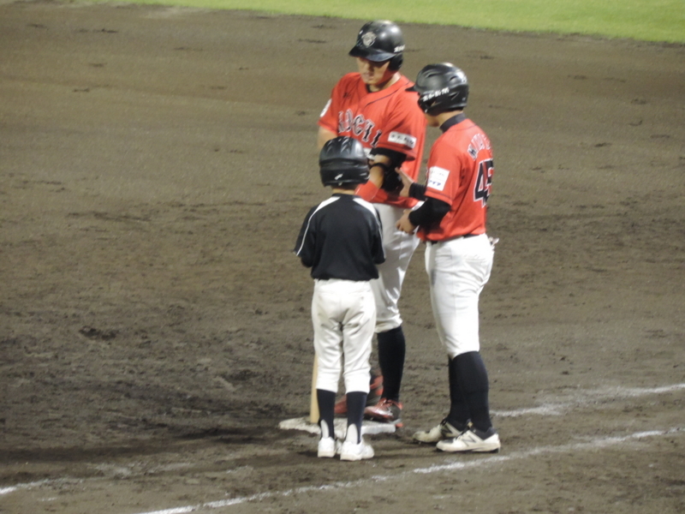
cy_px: 257
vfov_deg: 2.7
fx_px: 10884
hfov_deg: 3.6
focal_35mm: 550
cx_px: 342
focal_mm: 98.1
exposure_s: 1/30
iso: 800
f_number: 4.9
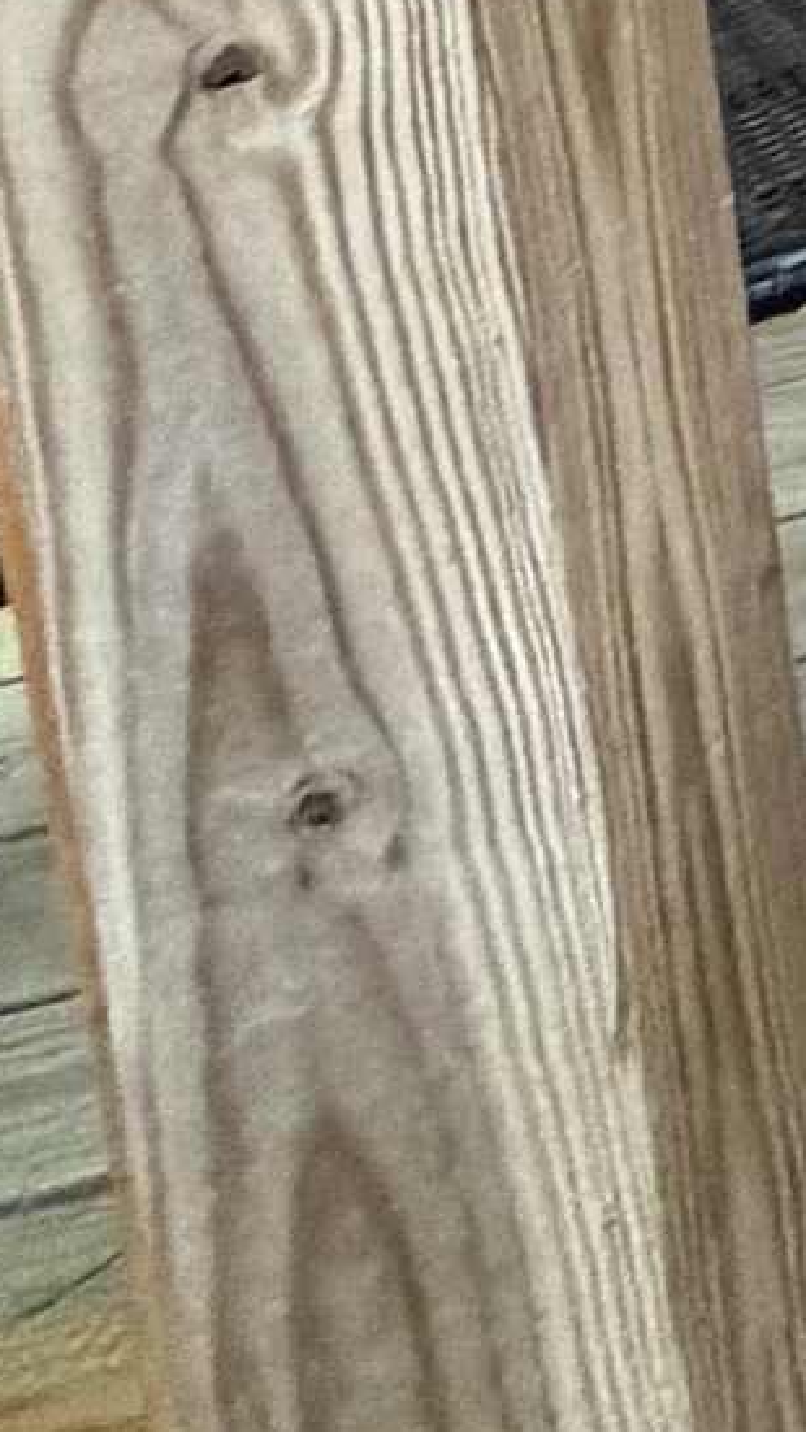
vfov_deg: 18.2
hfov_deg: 6.8
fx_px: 3229
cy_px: -1323
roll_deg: +1.0
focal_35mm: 85
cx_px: 3809
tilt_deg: -6.6
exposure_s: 1/60
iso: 200
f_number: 2.2
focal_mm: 2.22
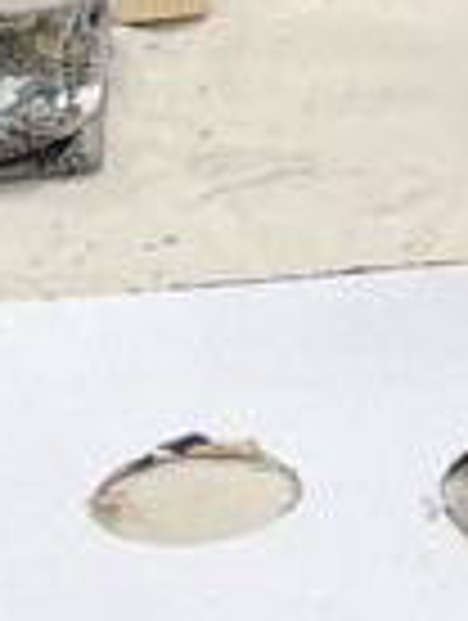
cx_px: 513
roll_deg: +0.3
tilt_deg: -15.5
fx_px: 3774
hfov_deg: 7.1
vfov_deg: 8.7
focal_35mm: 210
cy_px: -760
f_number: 1.8
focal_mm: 3
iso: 40
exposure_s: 1/50
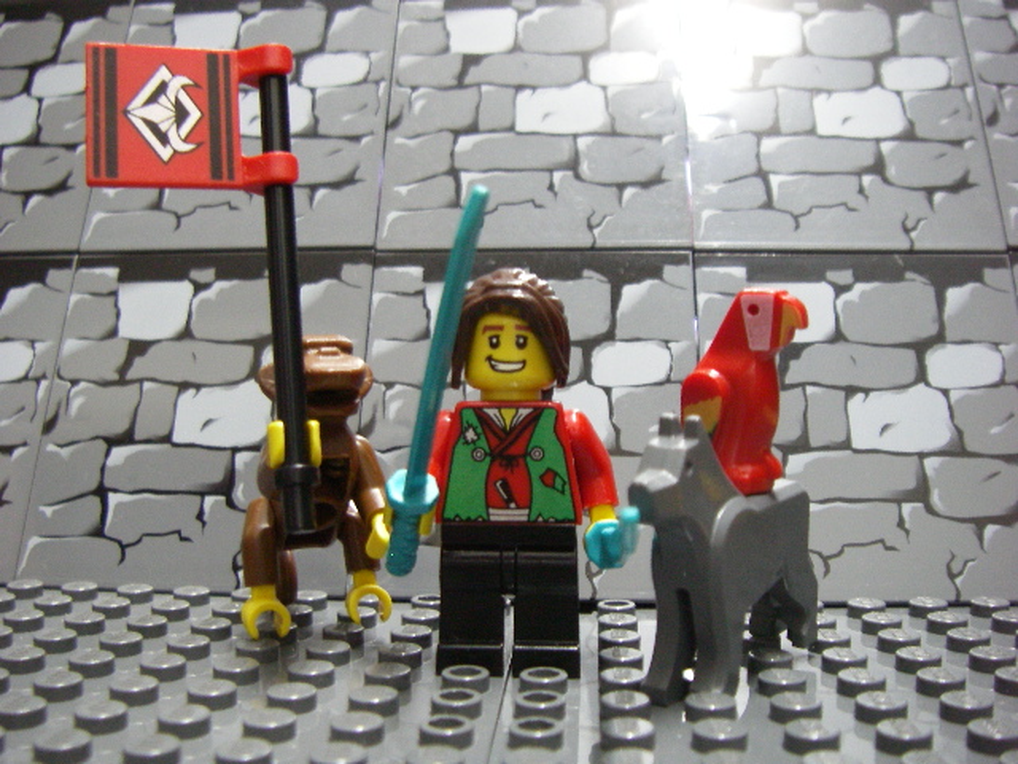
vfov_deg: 37.7
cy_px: 382
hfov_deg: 49.0
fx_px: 1118
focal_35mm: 38
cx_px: 509
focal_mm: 6.3
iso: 320
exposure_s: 1/4
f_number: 3.3
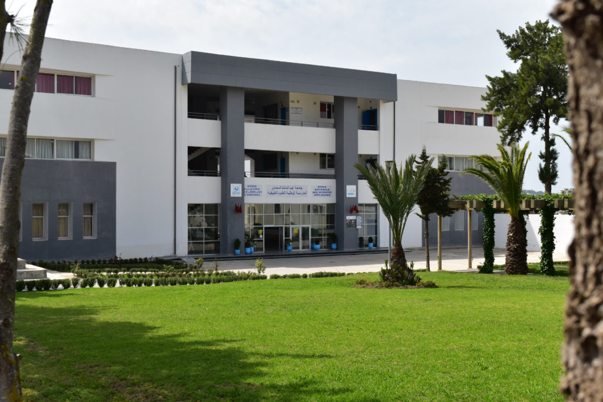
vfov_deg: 30.9
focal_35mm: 44
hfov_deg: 45.0
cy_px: 201
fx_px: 729
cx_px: 302
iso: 400
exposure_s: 1/500
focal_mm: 29
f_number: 11
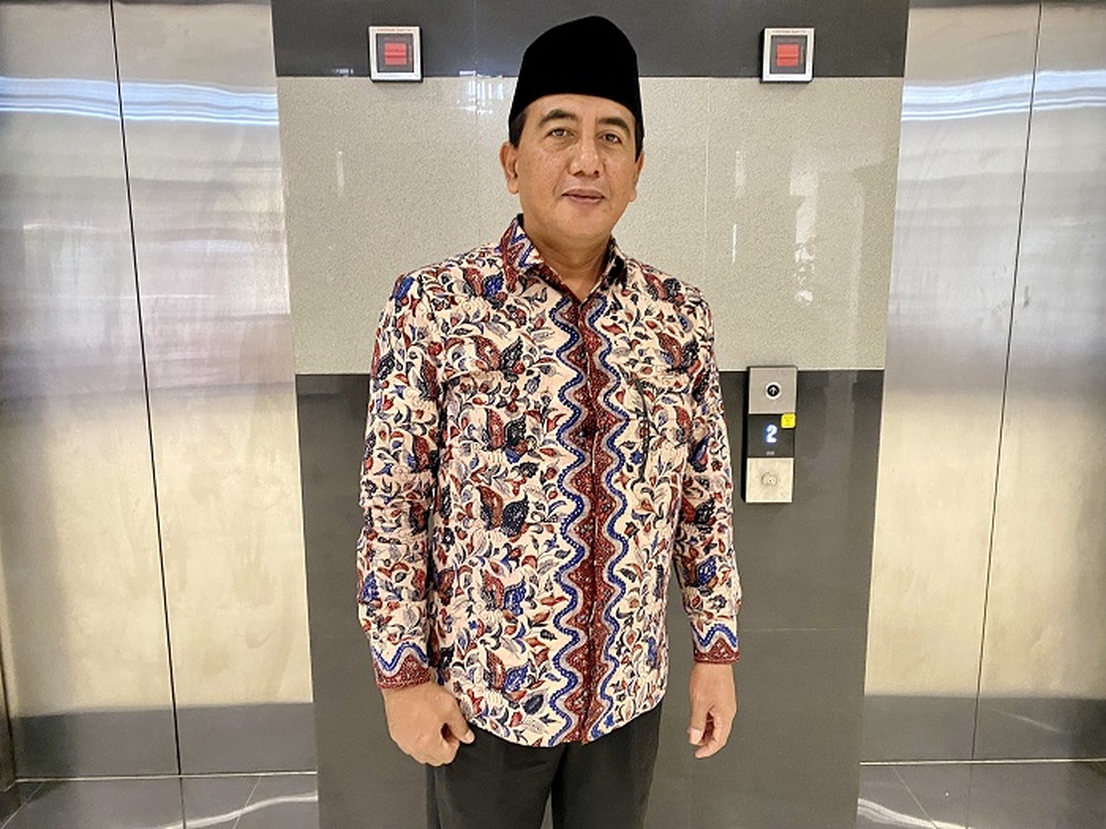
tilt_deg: -10.1
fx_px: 831
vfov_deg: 53.1
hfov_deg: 67.3
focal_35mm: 26
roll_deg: +0.0
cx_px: 553
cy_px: 414
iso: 500
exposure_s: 1/33
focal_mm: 4.25
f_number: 1.8
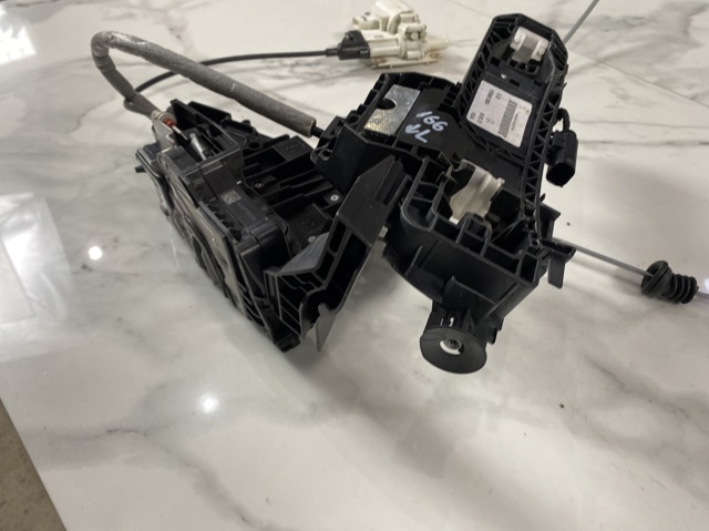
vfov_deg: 53.0
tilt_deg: -47.4
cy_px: 266
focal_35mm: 26
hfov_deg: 67.3
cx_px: 354
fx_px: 532
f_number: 1.8
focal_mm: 4.25
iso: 125
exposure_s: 1/100
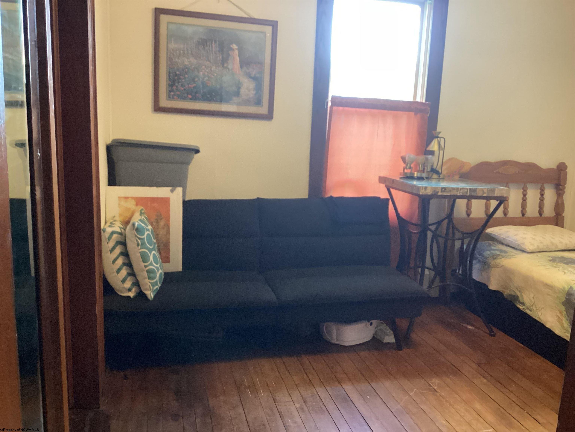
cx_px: 288
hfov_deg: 58.4
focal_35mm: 31
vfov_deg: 45.4
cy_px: 216
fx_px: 515
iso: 320
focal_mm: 3.3
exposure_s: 1/40
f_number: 2.4
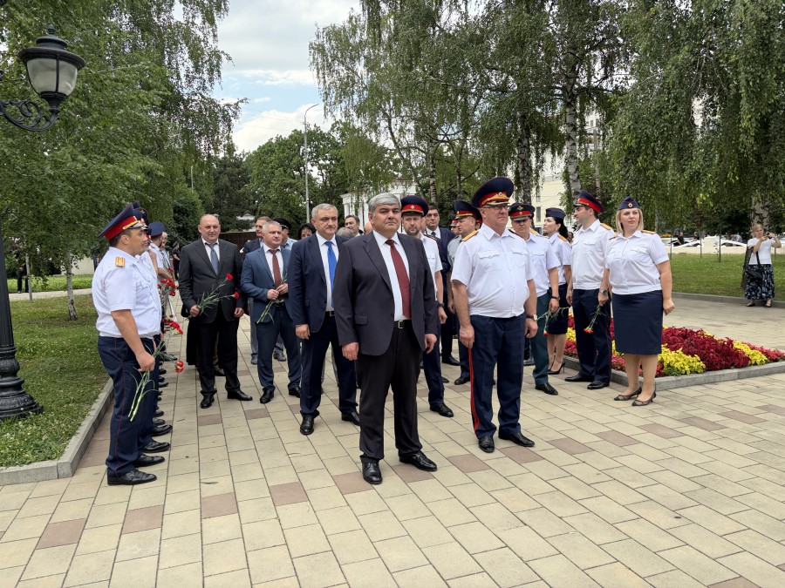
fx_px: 590
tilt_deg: -6.1
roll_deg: +4.8
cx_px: 392
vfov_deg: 53.1
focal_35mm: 26
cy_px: 294
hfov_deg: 67.3
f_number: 1.6
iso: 64
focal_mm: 5.96
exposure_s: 1/1081
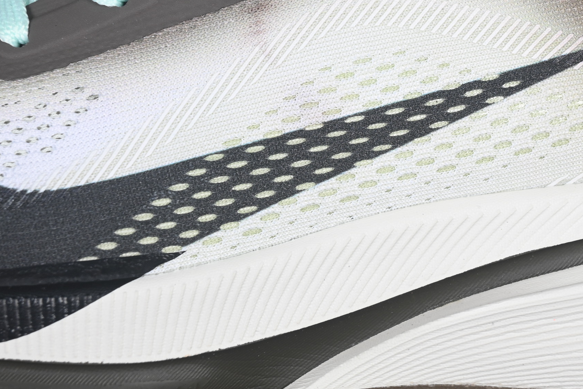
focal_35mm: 123
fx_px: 1992
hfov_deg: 16.6
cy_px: 111
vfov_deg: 11.1
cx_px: 437
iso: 160
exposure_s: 1/80
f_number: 7.1
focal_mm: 50
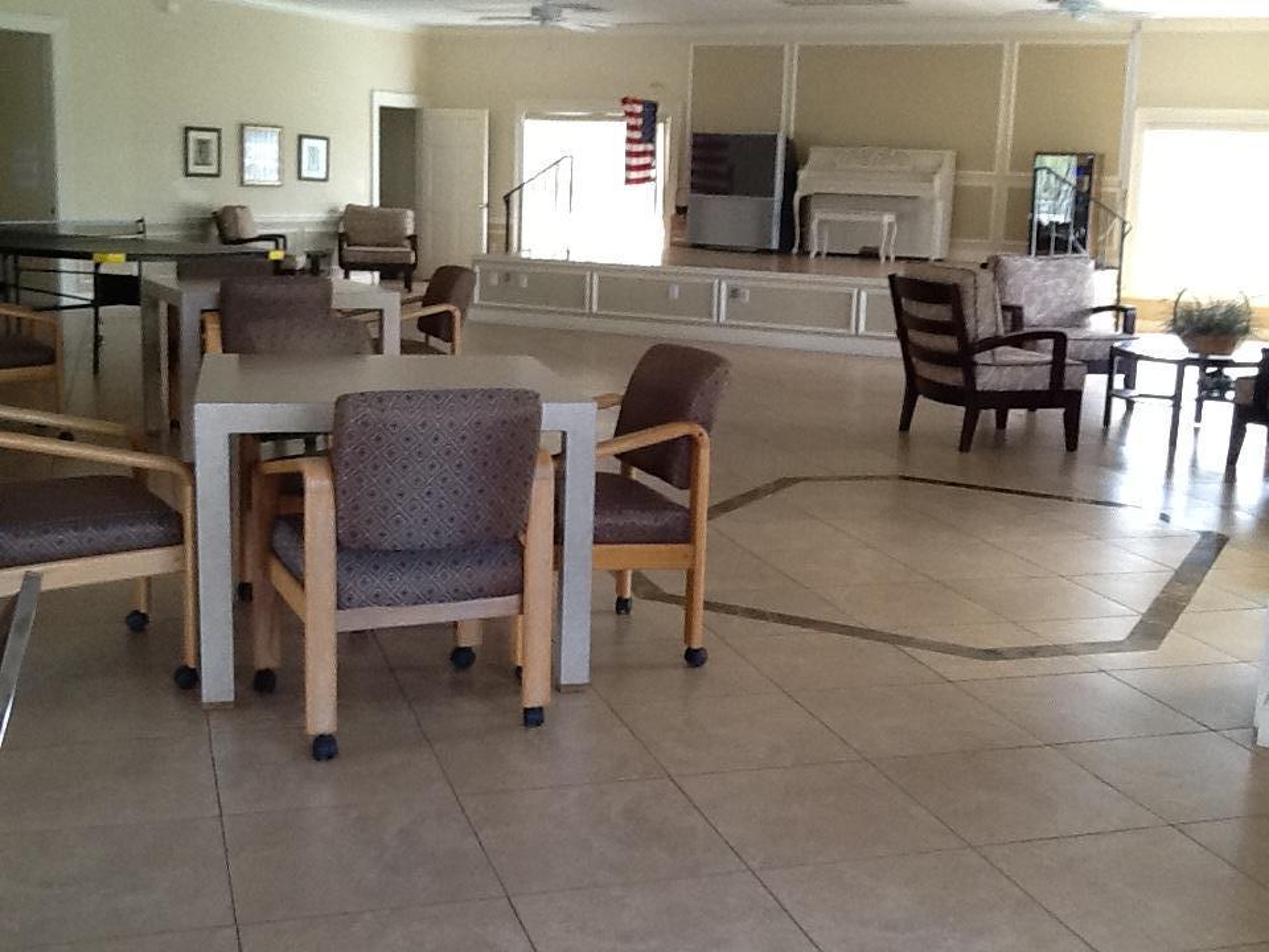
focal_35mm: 44
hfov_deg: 42.9
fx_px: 1613
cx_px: 634
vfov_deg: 32.9
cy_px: 476
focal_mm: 2.03
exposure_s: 1/30
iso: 80
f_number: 2.4
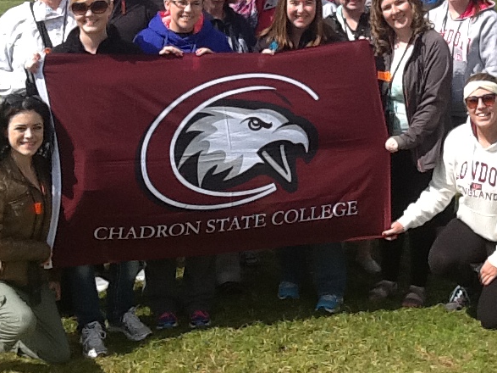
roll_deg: -0.5
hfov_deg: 27.0
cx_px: 300
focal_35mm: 72
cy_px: 112
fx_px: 1034
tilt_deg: -8.9
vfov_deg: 20.3
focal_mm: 2.03
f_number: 2.4
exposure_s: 1/1486
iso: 40
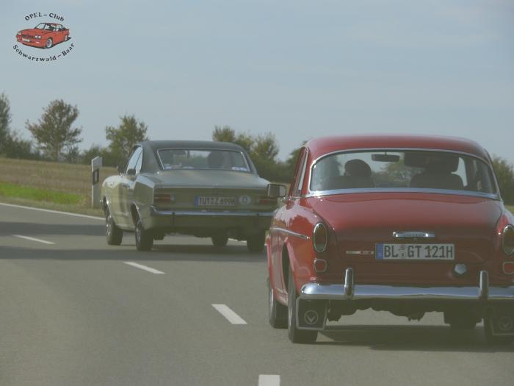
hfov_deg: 7.0
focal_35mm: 285
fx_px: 4232
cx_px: 257
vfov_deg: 5.2
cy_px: 193
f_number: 6.3
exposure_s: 1/500
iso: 100
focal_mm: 60.3
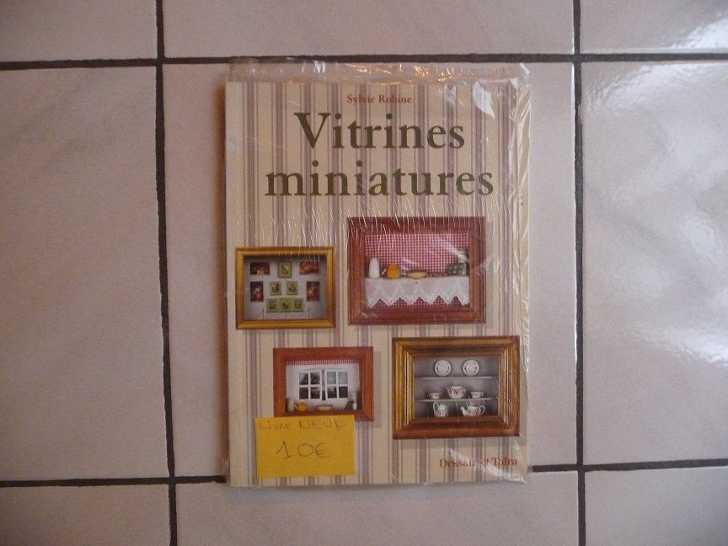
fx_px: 589
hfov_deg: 63.4
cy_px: 273
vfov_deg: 49.7
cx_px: 364
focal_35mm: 28
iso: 800
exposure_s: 1/15
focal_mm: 4.7
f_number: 3.3
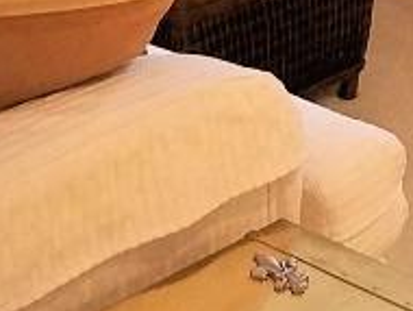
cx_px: 500
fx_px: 2353
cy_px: -350
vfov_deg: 7.2
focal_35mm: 197
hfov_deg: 9.9
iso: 200
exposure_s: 1/24
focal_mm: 4.2
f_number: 1.7
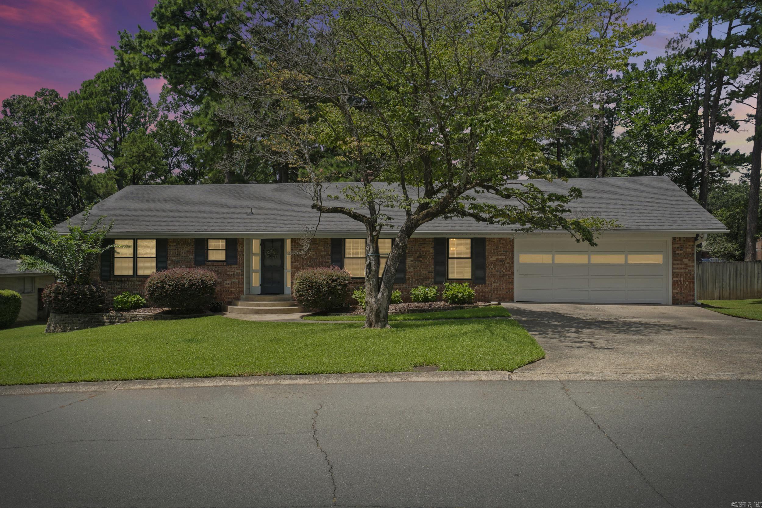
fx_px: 571
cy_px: 254
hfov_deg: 67.4
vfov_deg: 47.9
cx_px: 381
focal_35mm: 27
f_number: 9
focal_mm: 18
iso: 250
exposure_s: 1/80
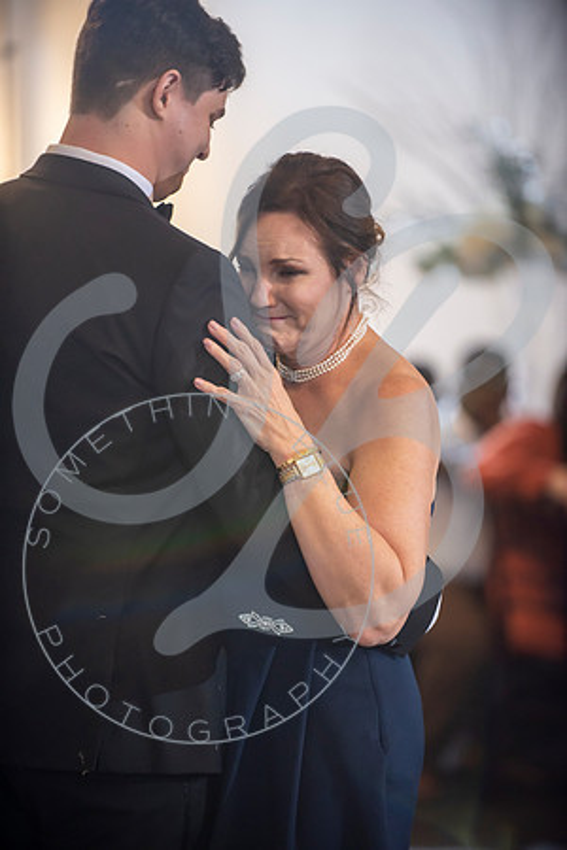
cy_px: 425
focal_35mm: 170
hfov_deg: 8.1
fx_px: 4016
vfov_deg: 12.1
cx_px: 284
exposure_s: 1/200
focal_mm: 170
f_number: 2.8
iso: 2000
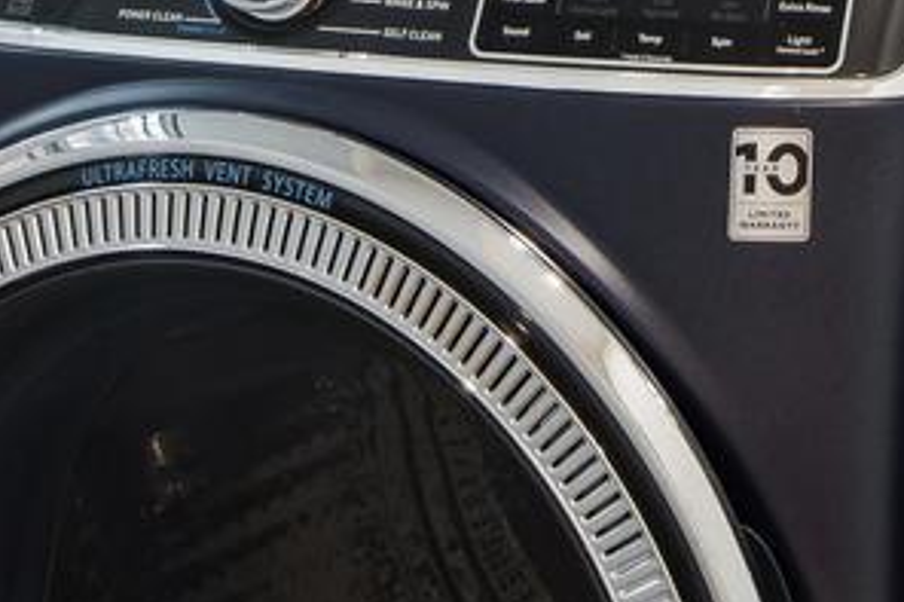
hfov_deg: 19.8
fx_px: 2434
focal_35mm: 97
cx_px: 1069
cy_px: -570
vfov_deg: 12.5
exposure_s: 1/5
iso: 200
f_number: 9
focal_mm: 14
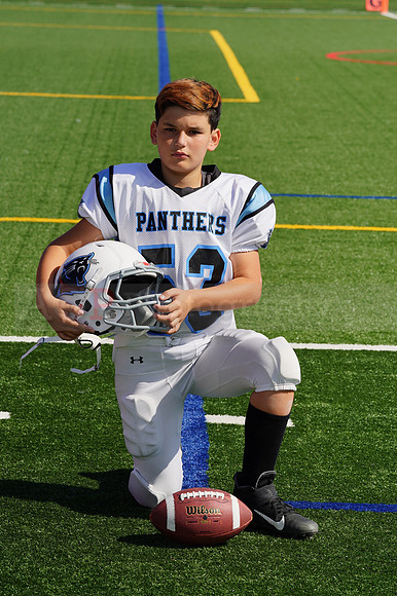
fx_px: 2865
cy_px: 298
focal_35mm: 173
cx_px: 198
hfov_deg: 7.9
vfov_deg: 11.9
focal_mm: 173
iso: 100
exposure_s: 1/250
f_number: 13
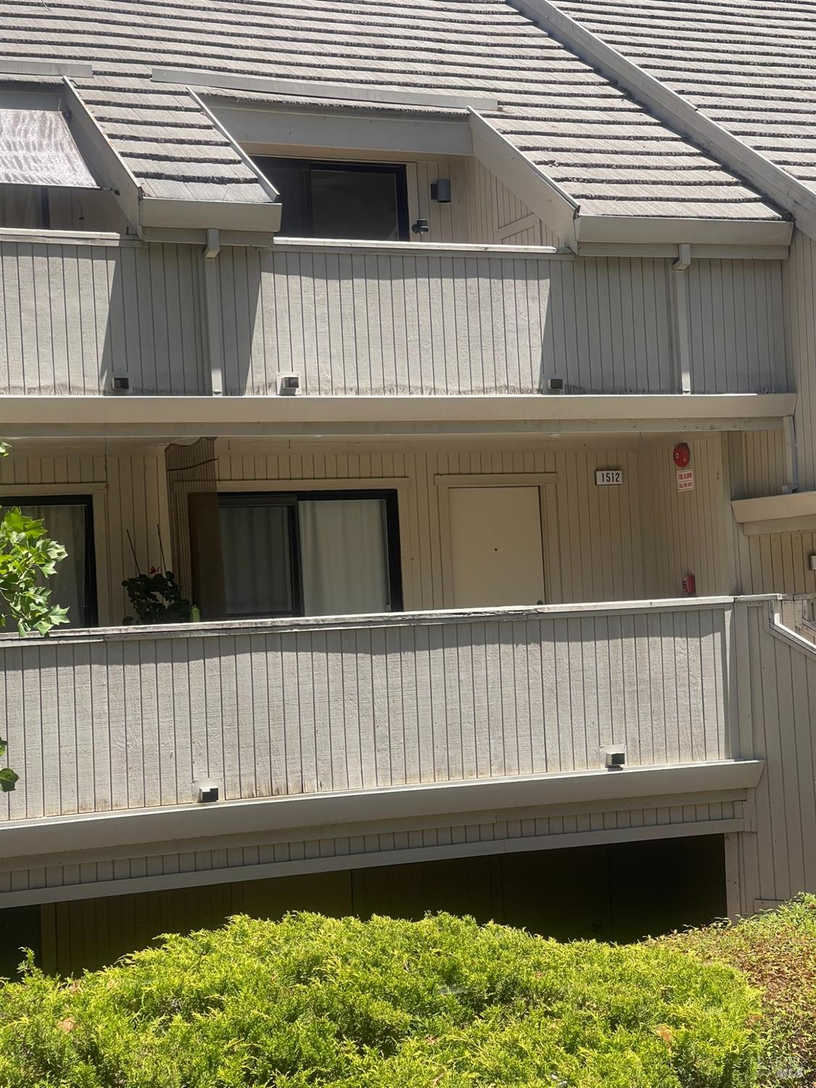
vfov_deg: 30.3
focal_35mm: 64
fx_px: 2012
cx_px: 408
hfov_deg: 22.9
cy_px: 544
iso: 20
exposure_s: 1/558
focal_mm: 7.5
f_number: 2.2
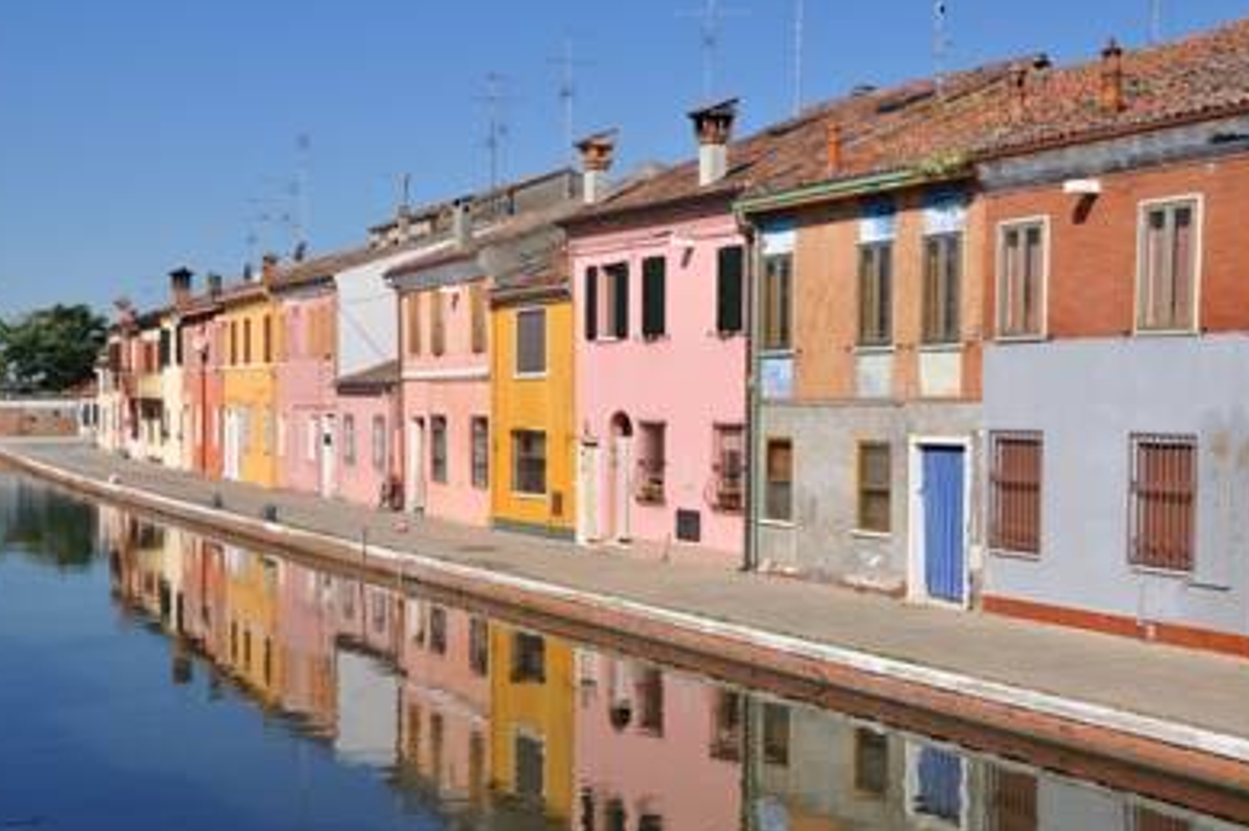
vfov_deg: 25.2
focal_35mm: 54
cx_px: 623
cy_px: 446
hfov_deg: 37.2
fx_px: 1858
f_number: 13
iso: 200
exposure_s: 1/320
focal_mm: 31
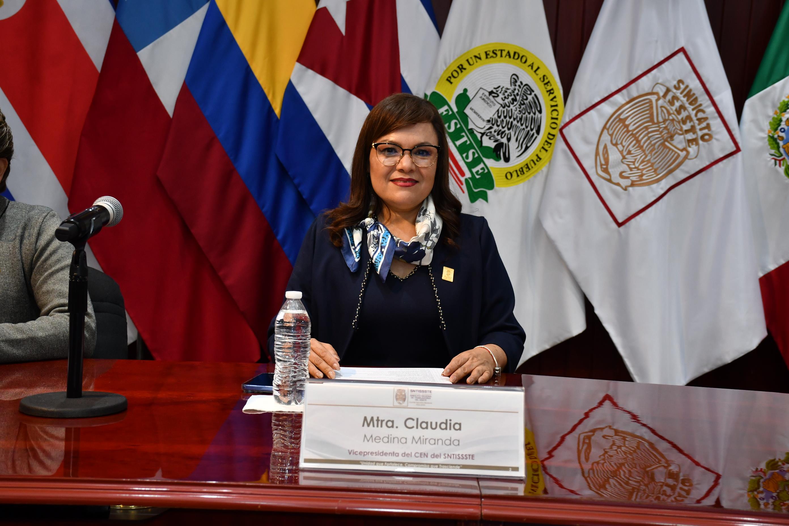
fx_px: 1140
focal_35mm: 52
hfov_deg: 38.2
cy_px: 263
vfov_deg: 26.0
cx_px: 394
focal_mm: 35
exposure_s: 1/100
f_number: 5.6
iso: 800
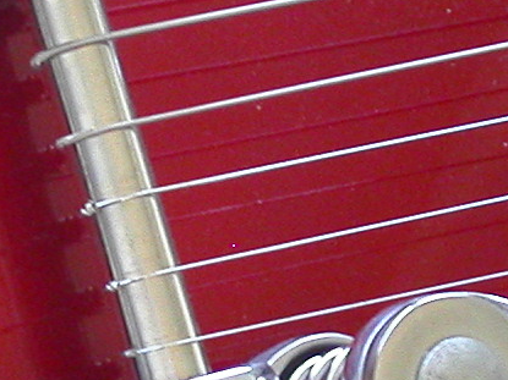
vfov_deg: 7.1
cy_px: 166
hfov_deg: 9.5
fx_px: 3052
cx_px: 381
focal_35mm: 208
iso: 200
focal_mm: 7.8
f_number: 2.8
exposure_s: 1/10
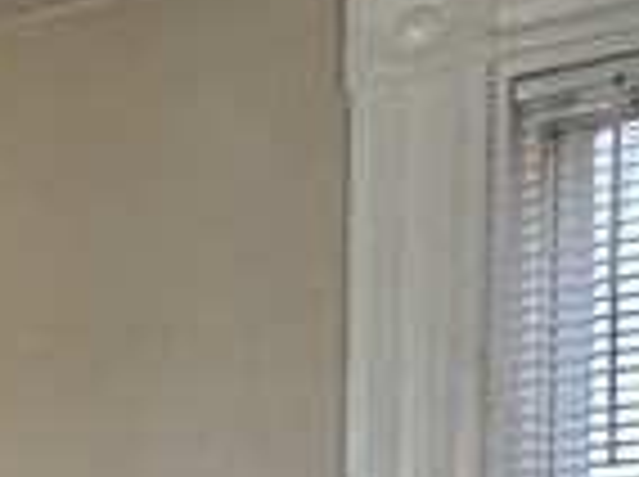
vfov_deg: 13.2
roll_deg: +1.0
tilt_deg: -2.2
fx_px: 1861
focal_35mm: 101
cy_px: 864
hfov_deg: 10.9
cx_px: -1350
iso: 100
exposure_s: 1/99
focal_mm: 2.22
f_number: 2.2
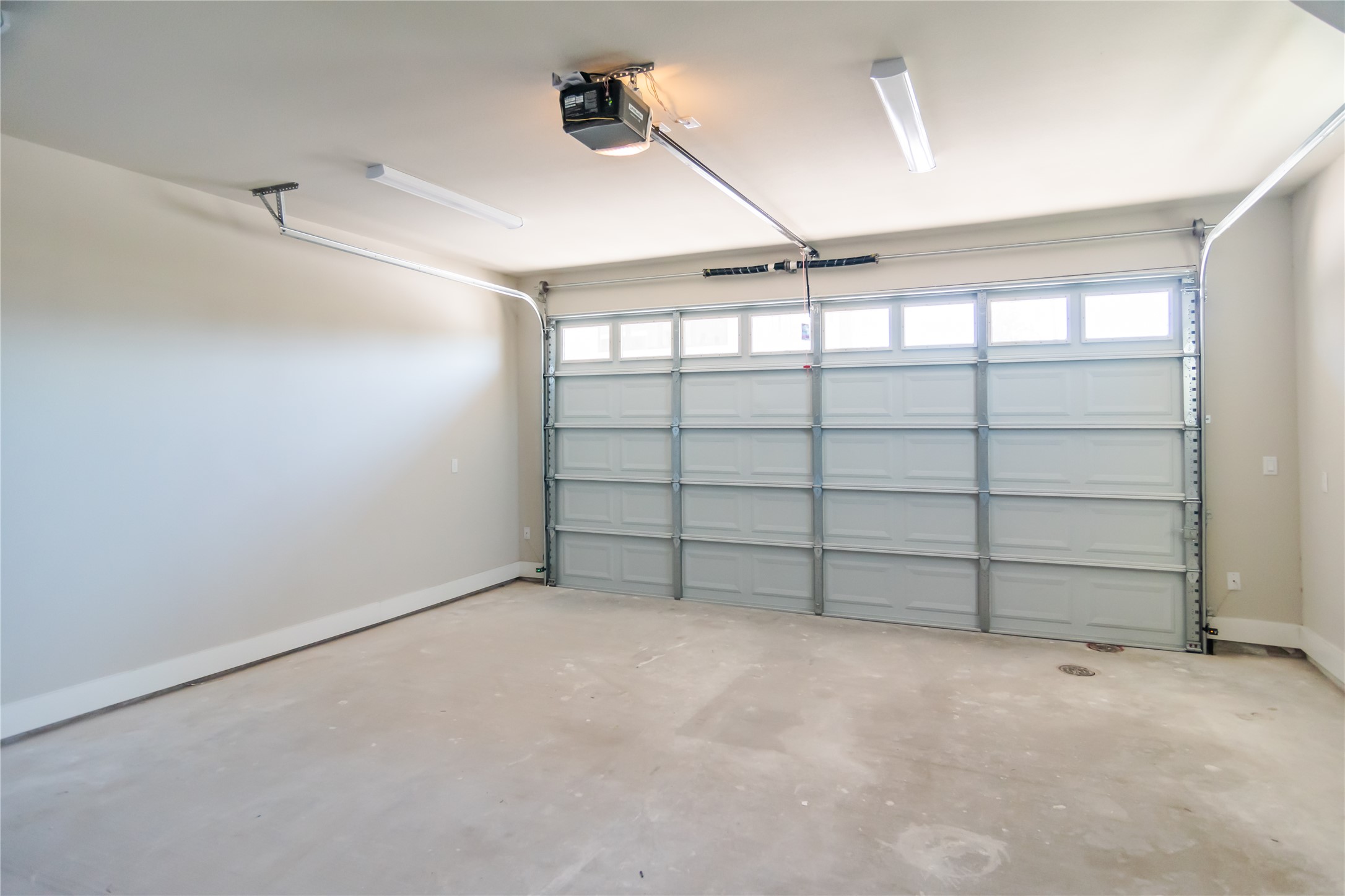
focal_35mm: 18
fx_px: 672
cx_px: 672
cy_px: 448
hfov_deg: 90.0
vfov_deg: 67.4
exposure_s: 1/250
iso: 800
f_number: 4
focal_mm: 12
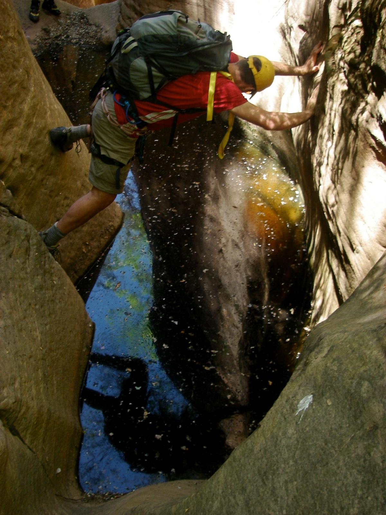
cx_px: 193
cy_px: 258
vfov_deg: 43.0
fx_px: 654
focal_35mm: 44
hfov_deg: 32.9
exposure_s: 1/50
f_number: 3.4
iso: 64
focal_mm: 7.3
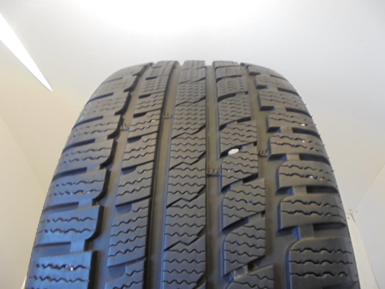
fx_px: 289
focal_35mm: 26
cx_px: 192
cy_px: 144
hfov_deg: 67.3
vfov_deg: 53.1
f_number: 3.5
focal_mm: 4.6
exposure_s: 1/30
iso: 160
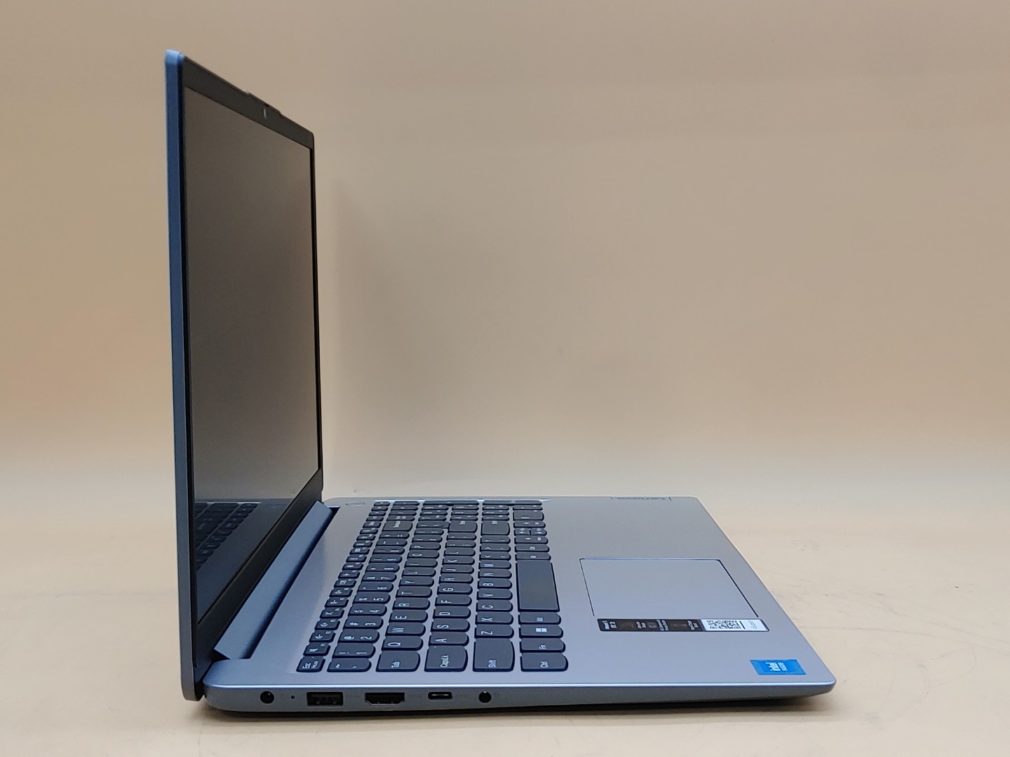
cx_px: 505
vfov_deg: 32.9
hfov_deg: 42.9
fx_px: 1284
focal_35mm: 44
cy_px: 378
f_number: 1.8
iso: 50
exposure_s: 1/120
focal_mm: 4.36
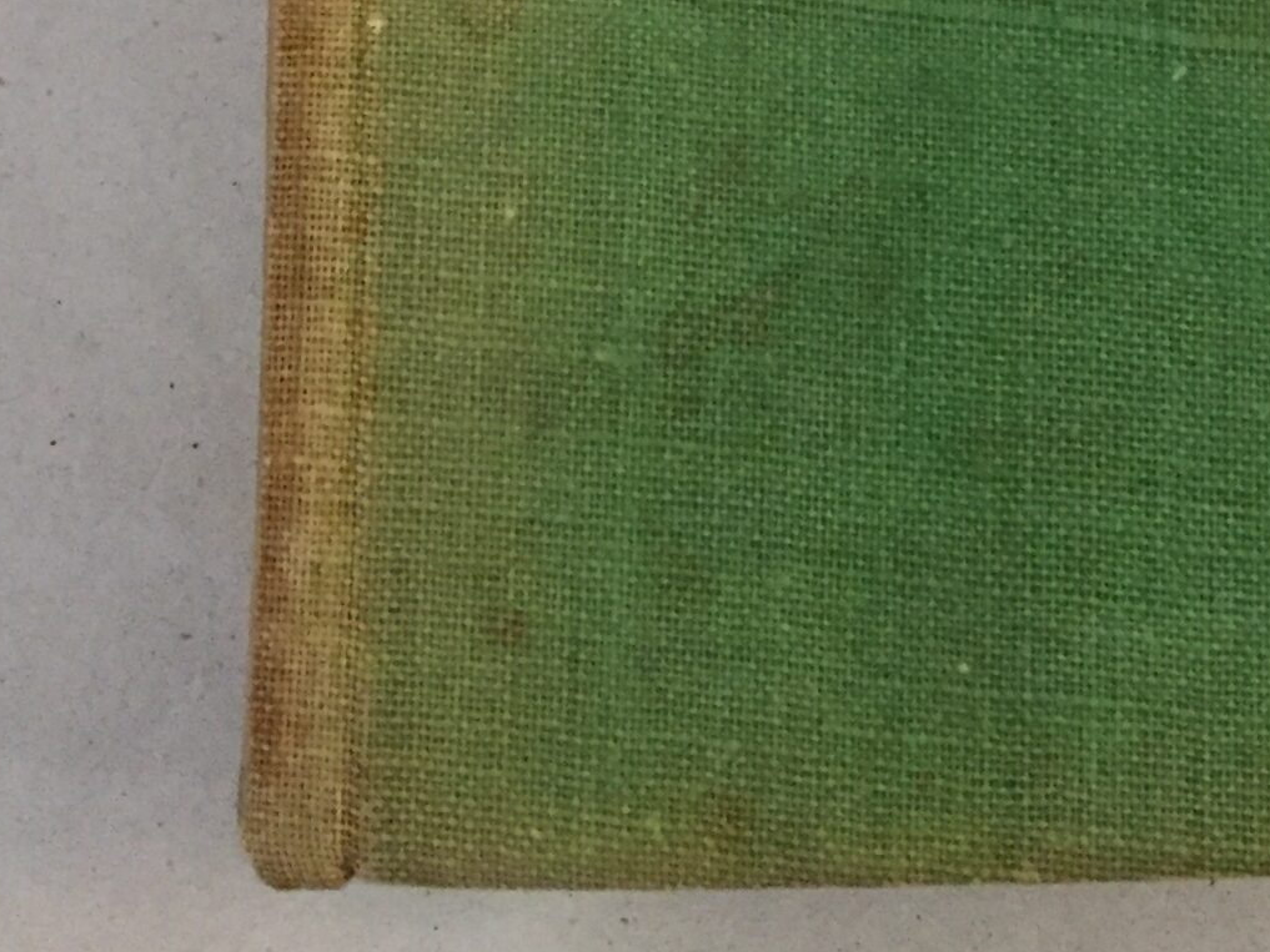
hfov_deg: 25.9
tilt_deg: -83.5
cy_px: -403
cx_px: 1128
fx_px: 2679
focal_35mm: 73
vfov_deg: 18.3
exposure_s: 1/25
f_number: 2.2
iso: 250
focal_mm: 4.15
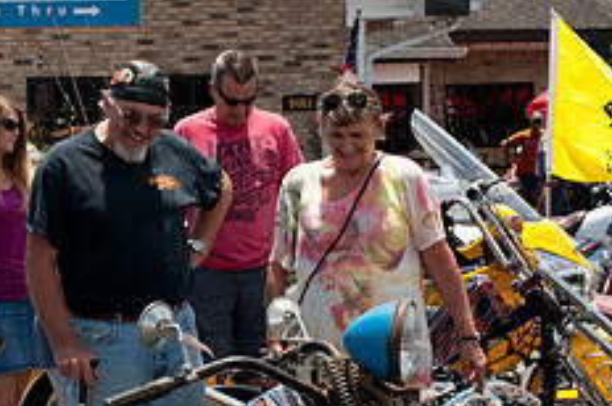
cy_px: 382
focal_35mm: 145
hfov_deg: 14.1
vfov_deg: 9.4
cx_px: 116
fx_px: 2462
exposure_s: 1/250
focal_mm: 58
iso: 200
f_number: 13
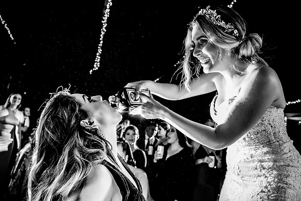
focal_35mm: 25
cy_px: 100
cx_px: 150
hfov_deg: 71.8
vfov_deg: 51.5
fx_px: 208
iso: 2000
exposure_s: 1/125
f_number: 5
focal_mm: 24
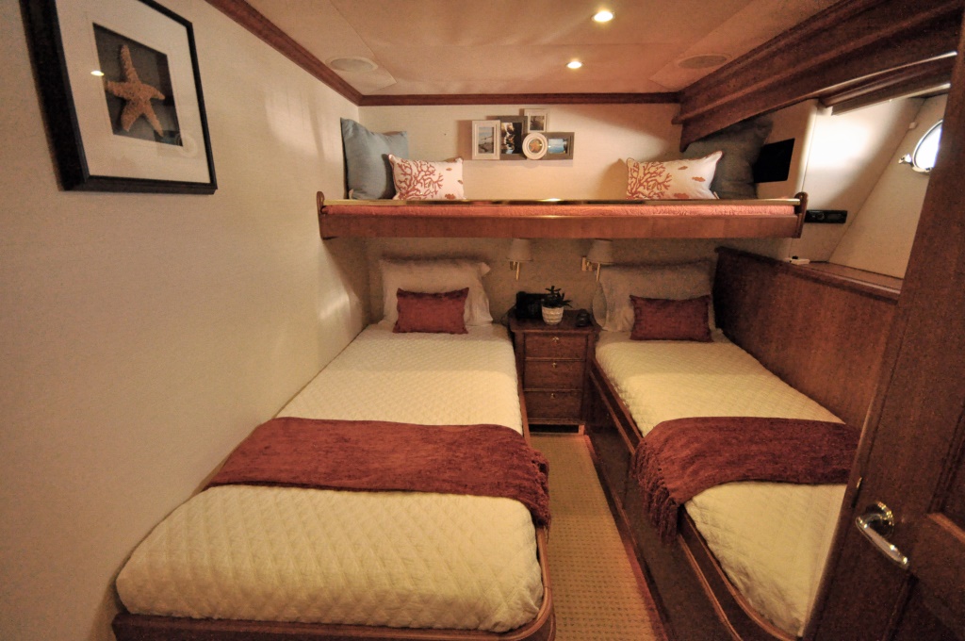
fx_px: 402
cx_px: 482
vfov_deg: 77.2
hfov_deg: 100.5
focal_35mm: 15
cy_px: 320
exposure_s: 1/125
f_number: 4
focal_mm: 10
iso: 3200
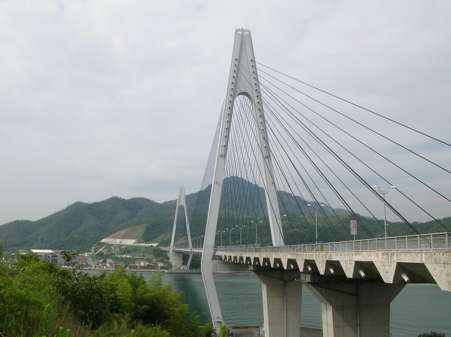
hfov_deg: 52.7
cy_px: 168
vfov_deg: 40.6
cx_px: 226
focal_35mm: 35
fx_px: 456
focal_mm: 5.8
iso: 50
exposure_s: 1/352
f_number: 5.6
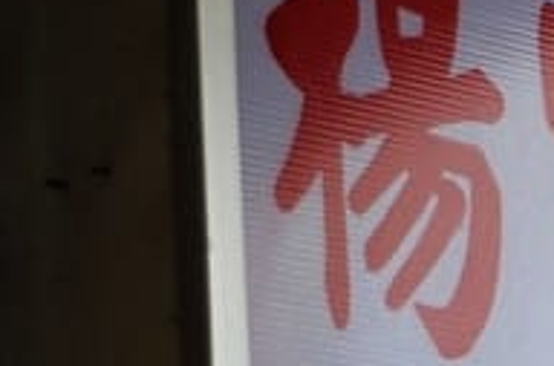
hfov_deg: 9.6
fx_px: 3224
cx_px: 762
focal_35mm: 210
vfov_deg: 6.5
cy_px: 200
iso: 640
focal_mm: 42
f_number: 4.2
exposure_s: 1/125
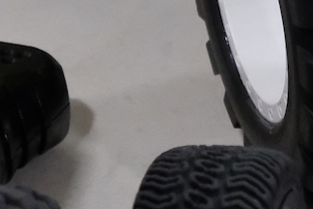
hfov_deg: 7.9
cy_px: -346
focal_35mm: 249
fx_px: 2165
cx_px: 600
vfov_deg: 5.3
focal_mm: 27.7
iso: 5000
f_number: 5.6
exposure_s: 1/200
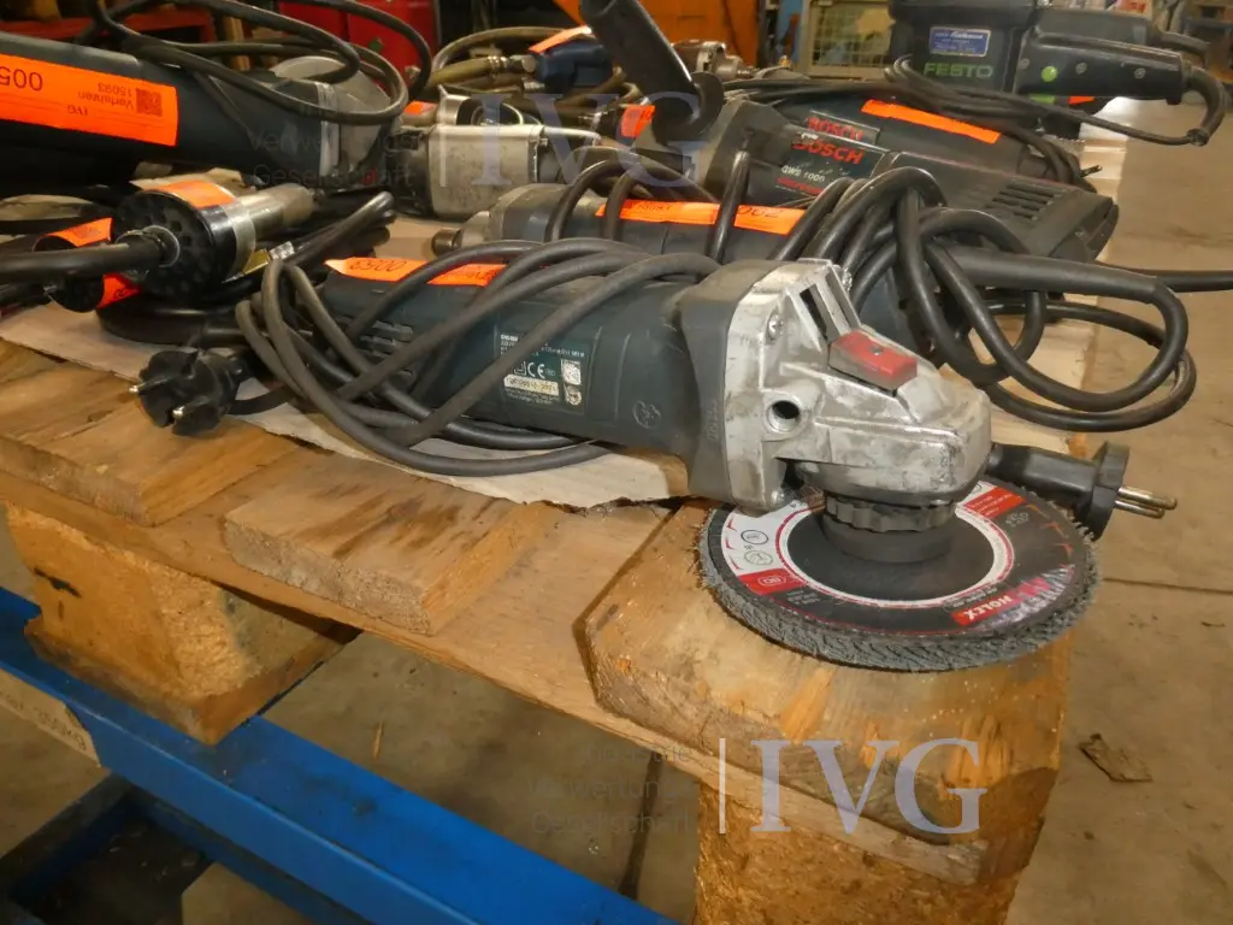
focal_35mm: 24
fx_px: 855
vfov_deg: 56.8
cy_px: 462
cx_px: 616
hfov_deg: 71.6
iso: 800
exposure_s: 1/60
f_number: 3.3
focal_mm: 4.3
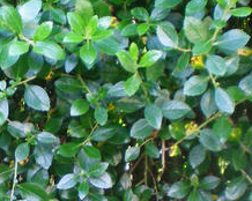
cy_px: 225
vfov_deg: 13.6
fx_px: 827
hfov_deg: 17.0
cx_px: 13
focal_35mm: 111
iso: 200
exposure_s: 1/60
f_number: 3.1
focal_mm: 6.3
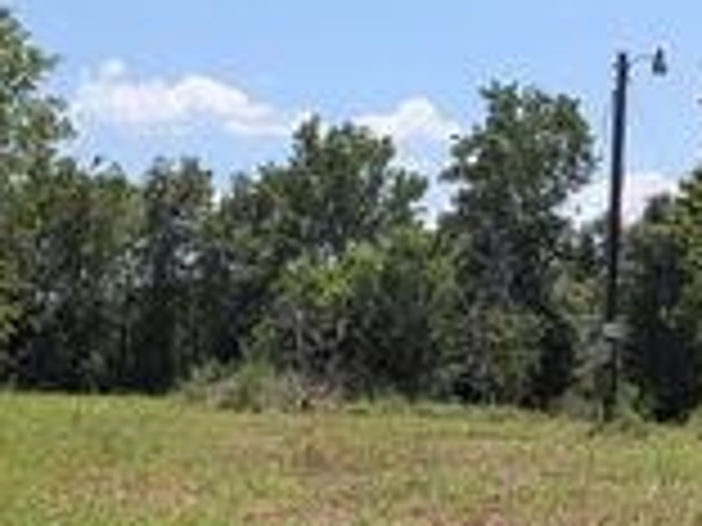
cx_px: 400
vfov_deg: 19.1
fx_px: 1562
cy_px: 357
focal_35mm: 77
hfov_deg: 25.3
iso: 32
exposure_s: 1/1898
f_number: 1.7
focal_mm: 4.53
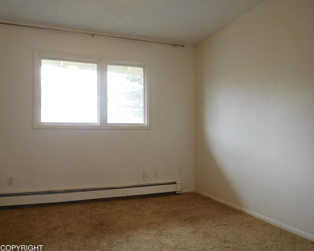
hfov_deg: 64.0
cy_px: 130
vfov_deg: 53.2
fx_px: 251
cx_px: 150
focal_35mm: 27
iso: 125
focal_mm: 4.5
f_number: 3.4
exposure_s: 1/30
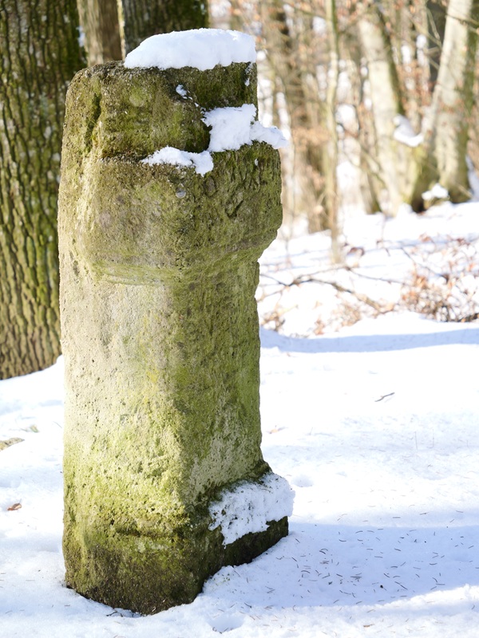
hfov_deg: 14.2
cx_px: 240
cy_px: 319
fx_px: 1919
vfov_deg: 18.9
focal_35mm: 104
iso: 100
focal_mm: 52
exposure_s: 1/125
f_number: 4
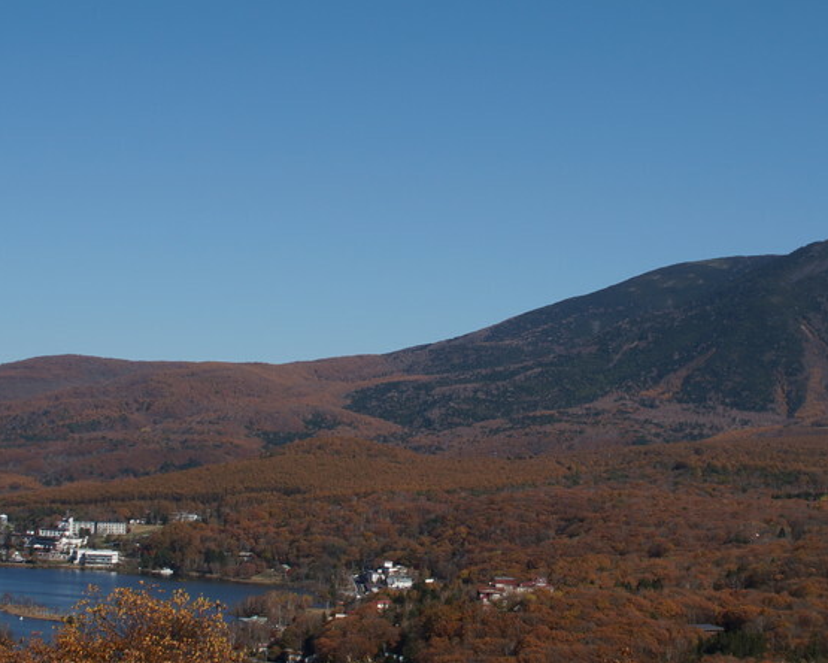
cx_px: 530
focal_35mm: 78
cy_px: 302
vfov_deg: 19.7
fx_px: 1911
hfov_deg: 24.4
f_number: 10
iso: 100
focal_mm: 28
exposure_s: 1/250
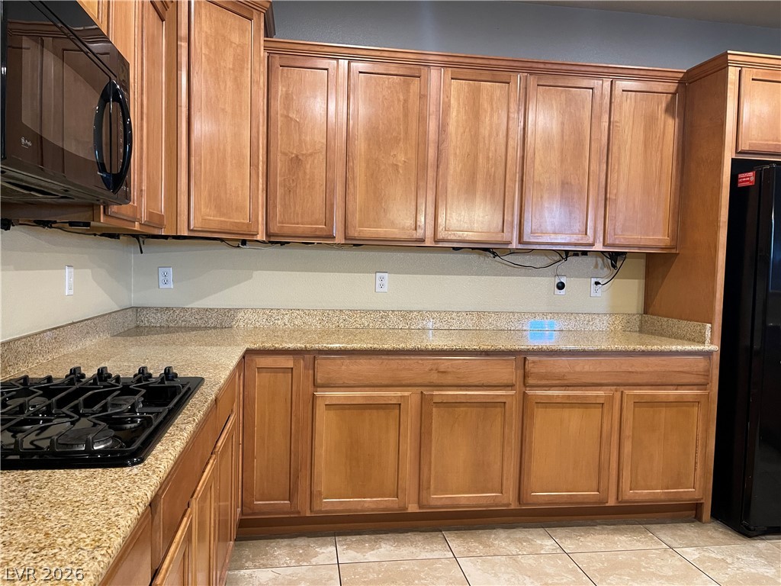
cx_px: 390
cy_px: 293
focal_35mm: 26
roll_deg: -1.6
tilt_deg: -3.3
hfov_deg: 67.3
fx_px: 587
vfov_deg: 53.1
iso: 400
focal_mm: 5.1
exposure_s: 1/40
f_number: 1.6
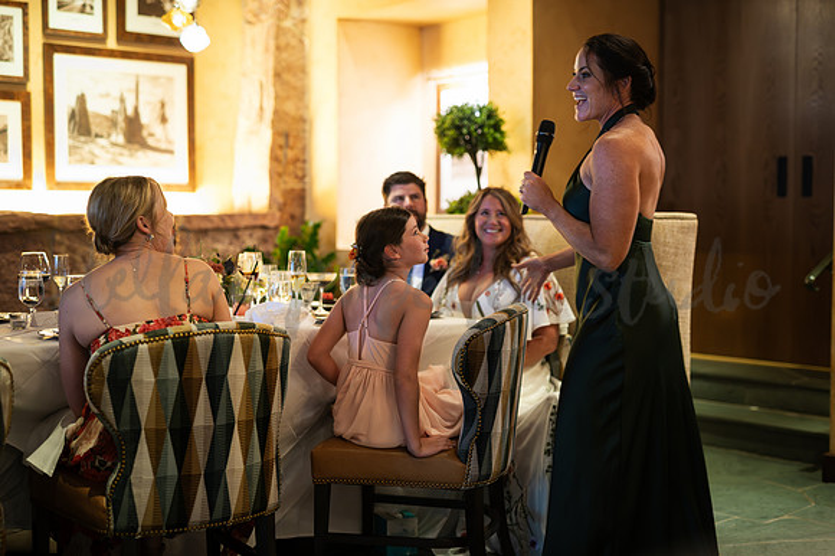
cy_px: 278
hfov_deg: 38.2
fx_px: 1204
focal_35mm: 52
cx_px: 418
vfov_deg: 26.0
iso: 2500
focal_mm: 50
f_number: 2
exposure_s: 1/80
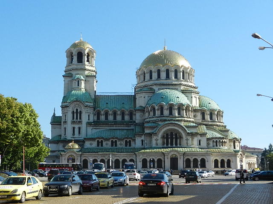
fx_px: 473
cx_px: 136
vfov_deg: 24.4
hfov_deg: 32.2
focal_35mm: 60
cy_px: 102
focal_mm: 10.9
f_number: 4.5
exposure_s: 1/800
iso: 160
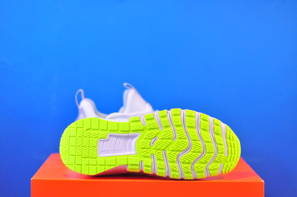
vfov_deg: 18.1
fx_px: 618
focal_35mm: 75
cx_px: 148
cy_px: 98
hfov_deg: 27.0
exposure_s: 1/320
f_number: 2
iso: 250
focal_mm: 50
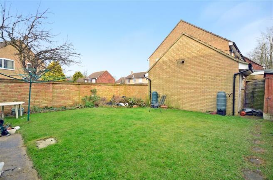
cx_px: 136
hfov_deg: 100.5
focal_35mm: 15
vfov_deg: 77.0
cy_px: 90
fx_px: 113
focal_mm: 10
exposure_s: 1/400
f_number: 4
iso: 640
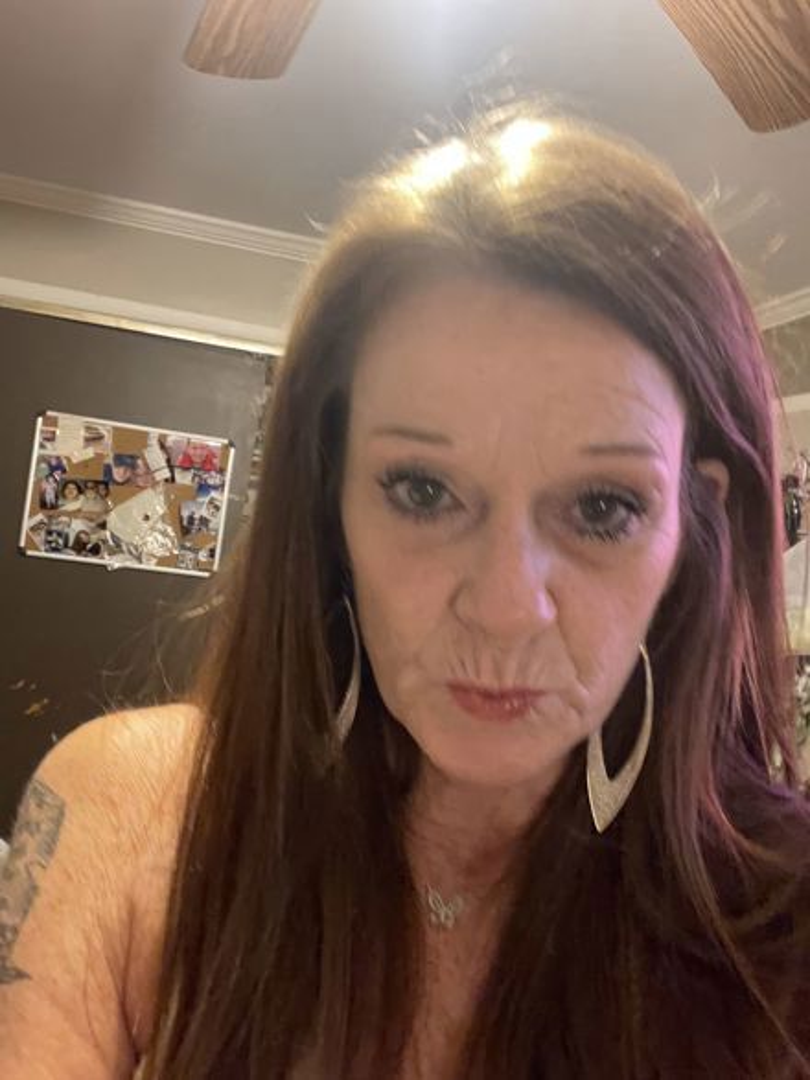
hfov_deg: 46.8
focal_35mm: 30
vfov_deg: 60.0
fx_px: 936
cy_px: 540
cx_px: 405
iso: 640
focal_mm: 2.71
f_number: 2.2
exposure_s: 1/20
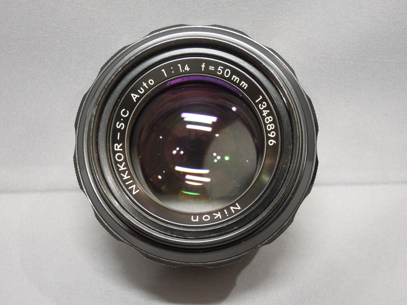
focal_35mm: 64
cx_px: 196
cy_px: 146
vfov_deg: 22.9
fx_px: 752
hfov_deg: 30.3
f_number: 3.5
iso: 400
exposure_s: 1/20
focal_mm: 9.9
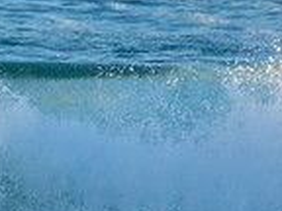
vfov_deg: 0.5
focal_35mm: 2907
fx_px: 23682
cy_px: 177
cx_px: -268
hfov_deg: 0.7
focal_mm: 500
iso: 1600
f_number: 5.6
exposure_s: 1/2000
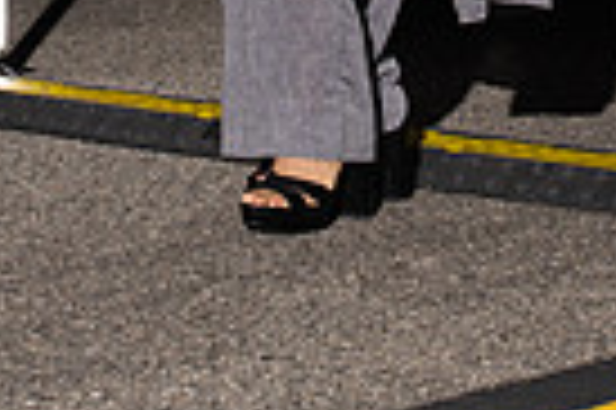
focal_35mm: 230
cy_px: -532
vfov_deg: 5.8
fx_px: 3931
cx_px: 304
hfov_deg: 9.0
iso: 1000
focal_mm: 70
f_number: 6.3
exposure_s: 1/200
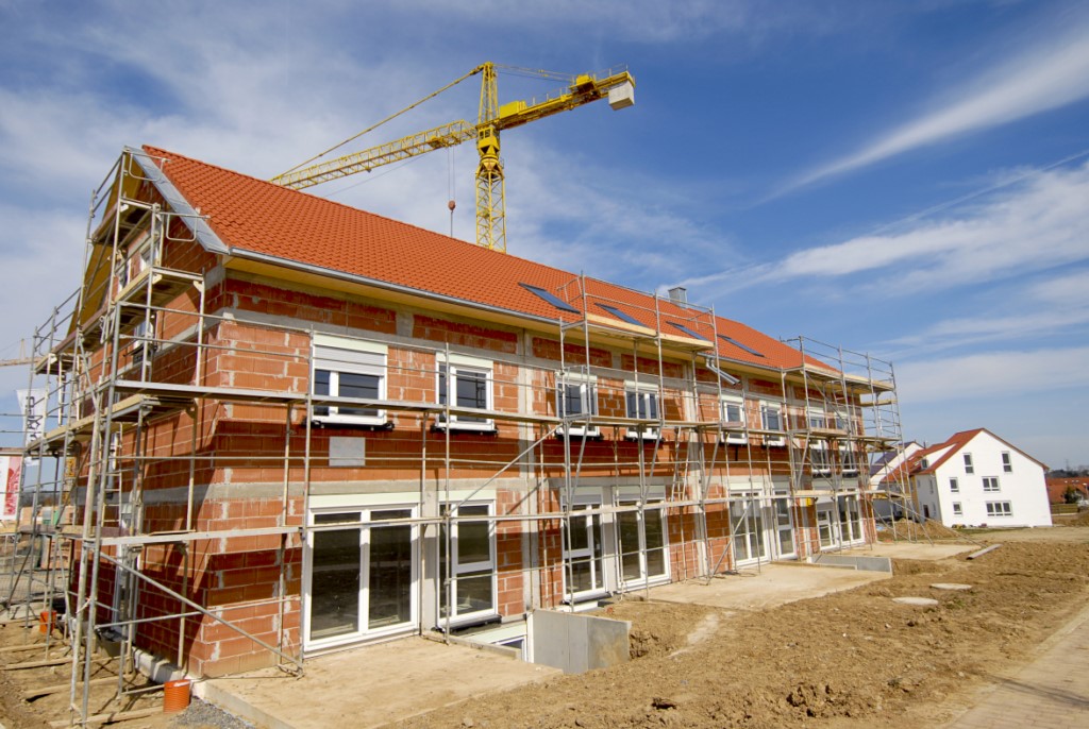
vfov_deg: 59.7
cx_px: 544
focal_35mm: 21
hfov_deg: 81.1
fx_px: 636
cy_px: 364
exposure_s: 1/1000
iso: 100
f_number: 5
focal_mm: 14
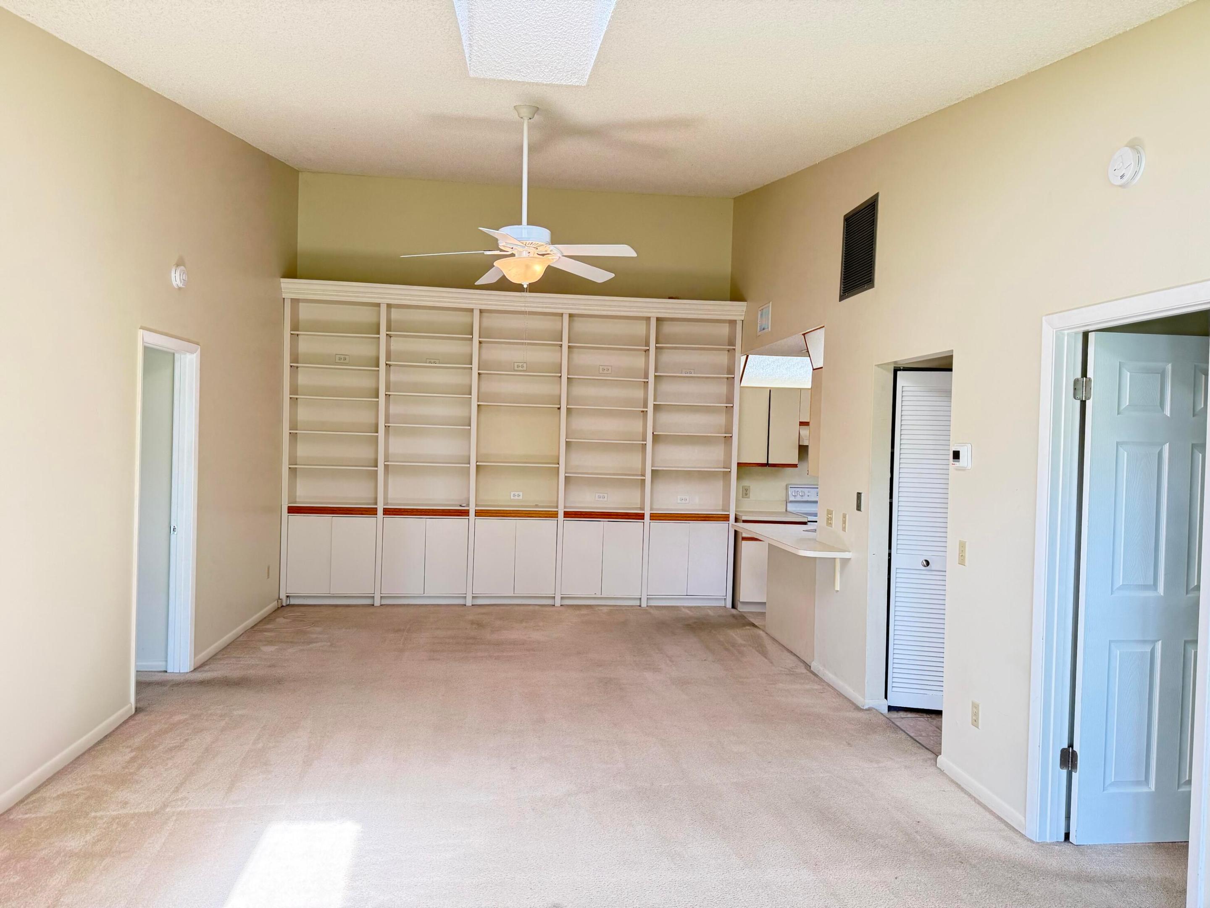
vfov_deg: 56.8
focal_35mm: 24
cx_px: 605
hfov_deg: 71.6
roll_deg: -1.9
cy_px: 454
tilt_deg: -1.1
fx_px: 839
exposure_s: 1/124
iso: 200
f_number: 1.78
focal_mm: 6.76
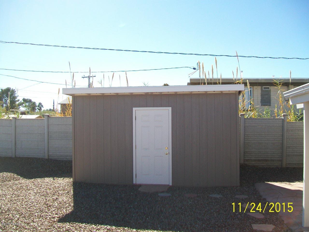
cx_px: 154
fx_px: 304
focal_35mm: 34
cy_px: 116
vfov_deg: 41.8
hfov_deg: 54.0
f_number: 2.7
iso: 64
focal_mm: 6.1
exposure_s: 1/640
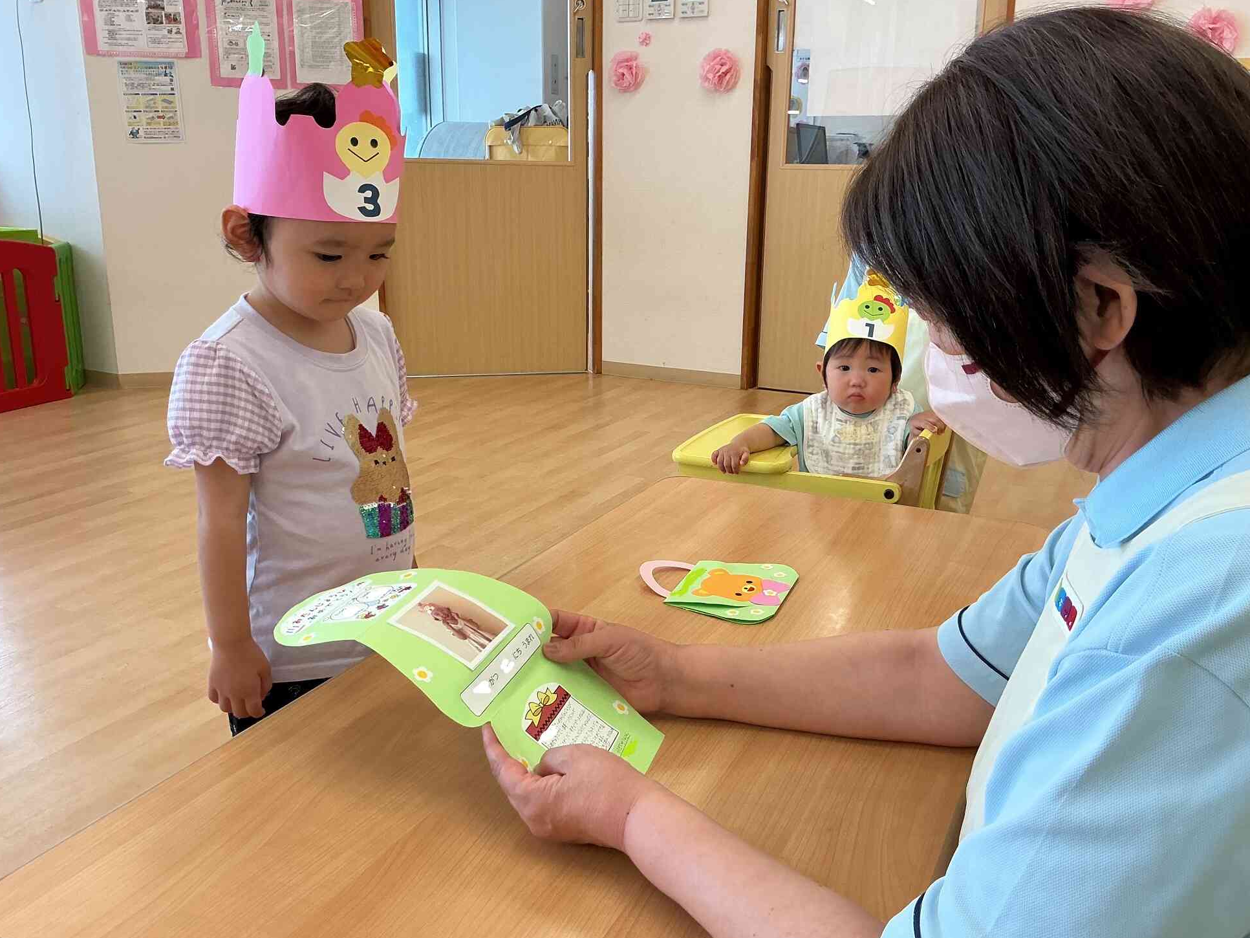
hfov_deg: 60.0
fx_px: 1083
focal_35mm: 30
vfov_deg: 46.8
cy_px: 460
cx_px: 640
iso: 32
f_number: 1.8
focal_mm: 3
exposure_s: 1/120
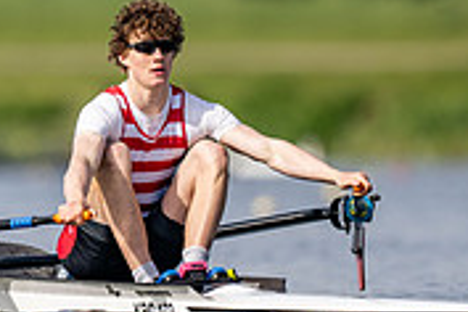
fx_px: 25504
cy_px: 139
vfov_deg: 0.7
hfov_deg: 1.1
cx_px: 48
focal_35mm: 1962
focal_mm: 600
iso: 220
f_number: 4
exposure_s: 1/2500
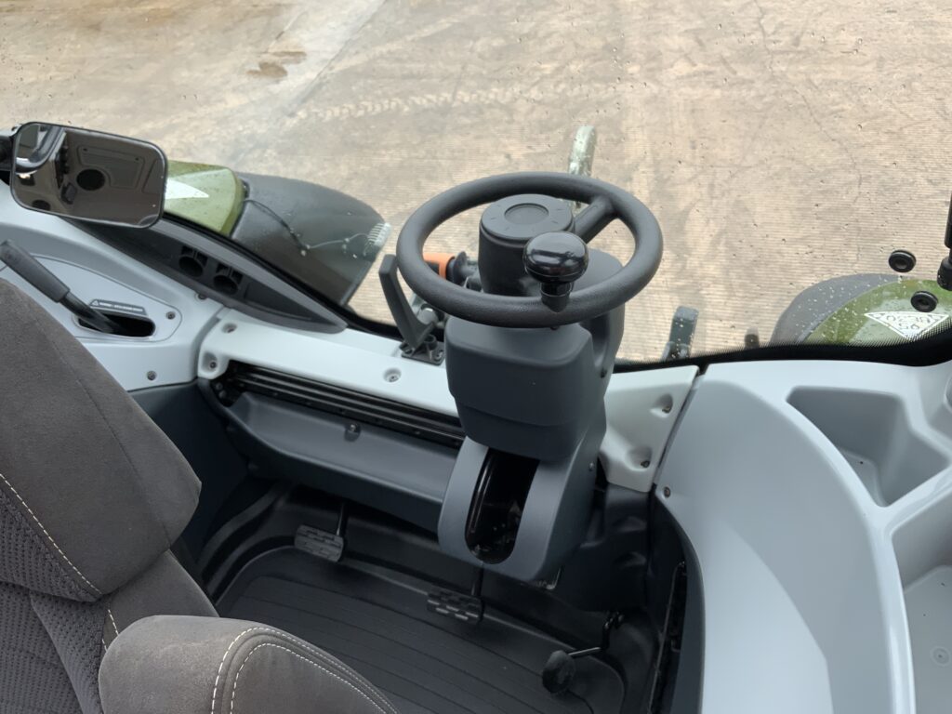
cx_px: 476
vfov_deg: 48.2
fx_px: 798
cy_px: 357
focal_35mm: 29
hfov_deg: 61.7
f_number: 1.8
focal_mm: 3
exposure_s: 1/292
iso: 16
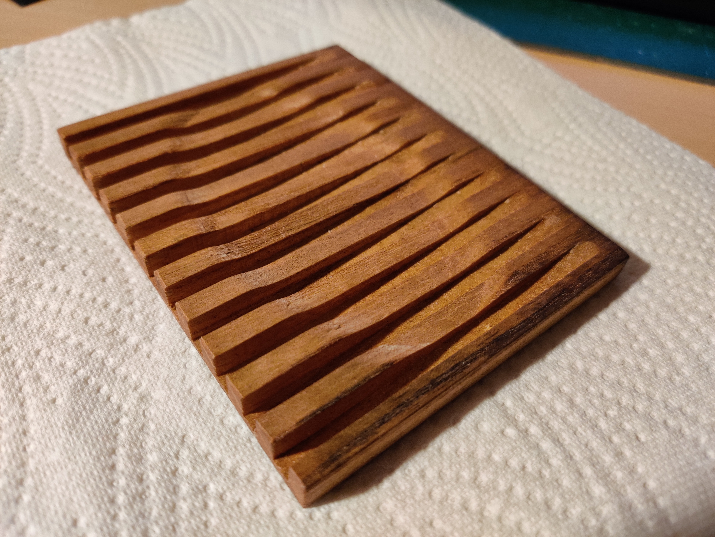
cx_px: 358
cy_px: 268
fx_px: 558
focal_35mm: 27
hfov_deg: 65.3
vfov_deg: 51.4
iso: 800
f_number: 1.65
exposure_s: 1/50
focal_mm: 4.75
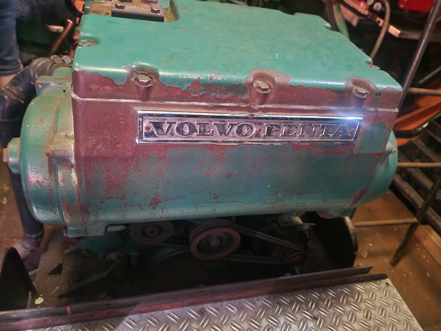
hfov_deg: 73.9
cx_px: 220
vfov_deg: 58.9
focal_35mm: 23
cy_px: 166
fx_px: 293
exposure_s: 1/25
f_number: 1.8
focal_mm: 6.4
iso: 1600
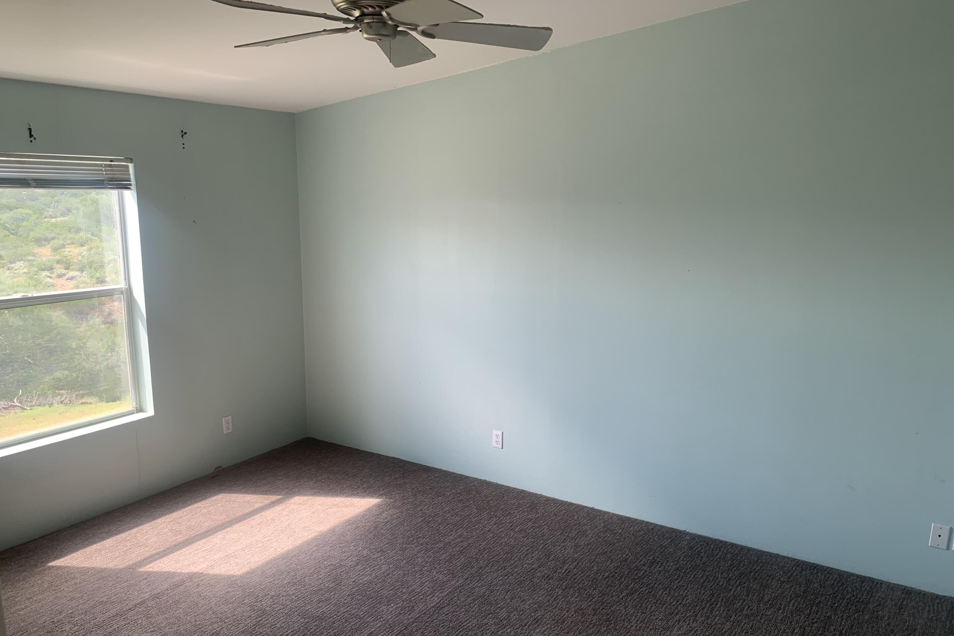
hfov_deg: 65.5
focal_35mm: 28
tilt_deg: -14.8
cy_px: 356
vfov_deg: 46.3
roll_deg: -0.7
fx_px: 742
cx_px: 481
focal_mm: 4.25
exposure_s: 1/121
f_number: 1.8
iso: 40
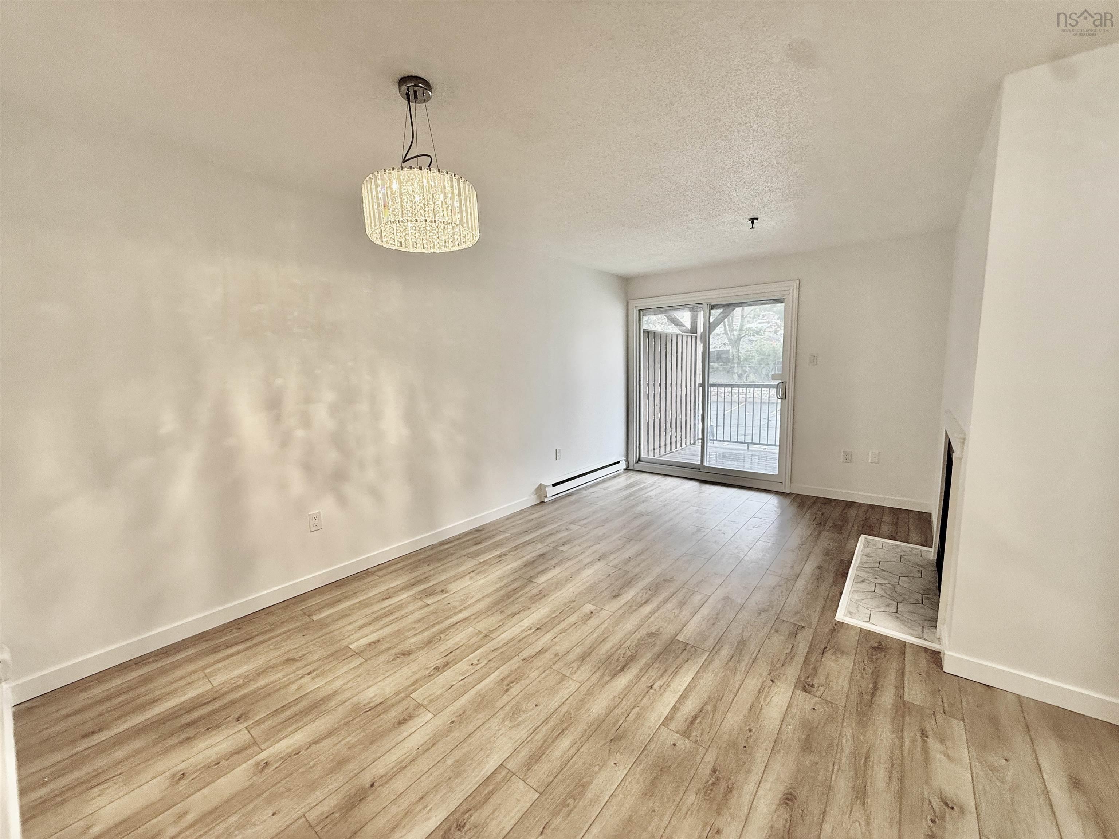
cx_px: 560
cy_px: 420
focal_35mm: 14
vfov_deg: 85.7
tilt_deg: -6.4
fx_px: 453
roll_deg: +0.9
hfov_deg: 102.1
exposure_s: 1/120
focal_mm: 2.22
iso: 125
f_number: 2.2
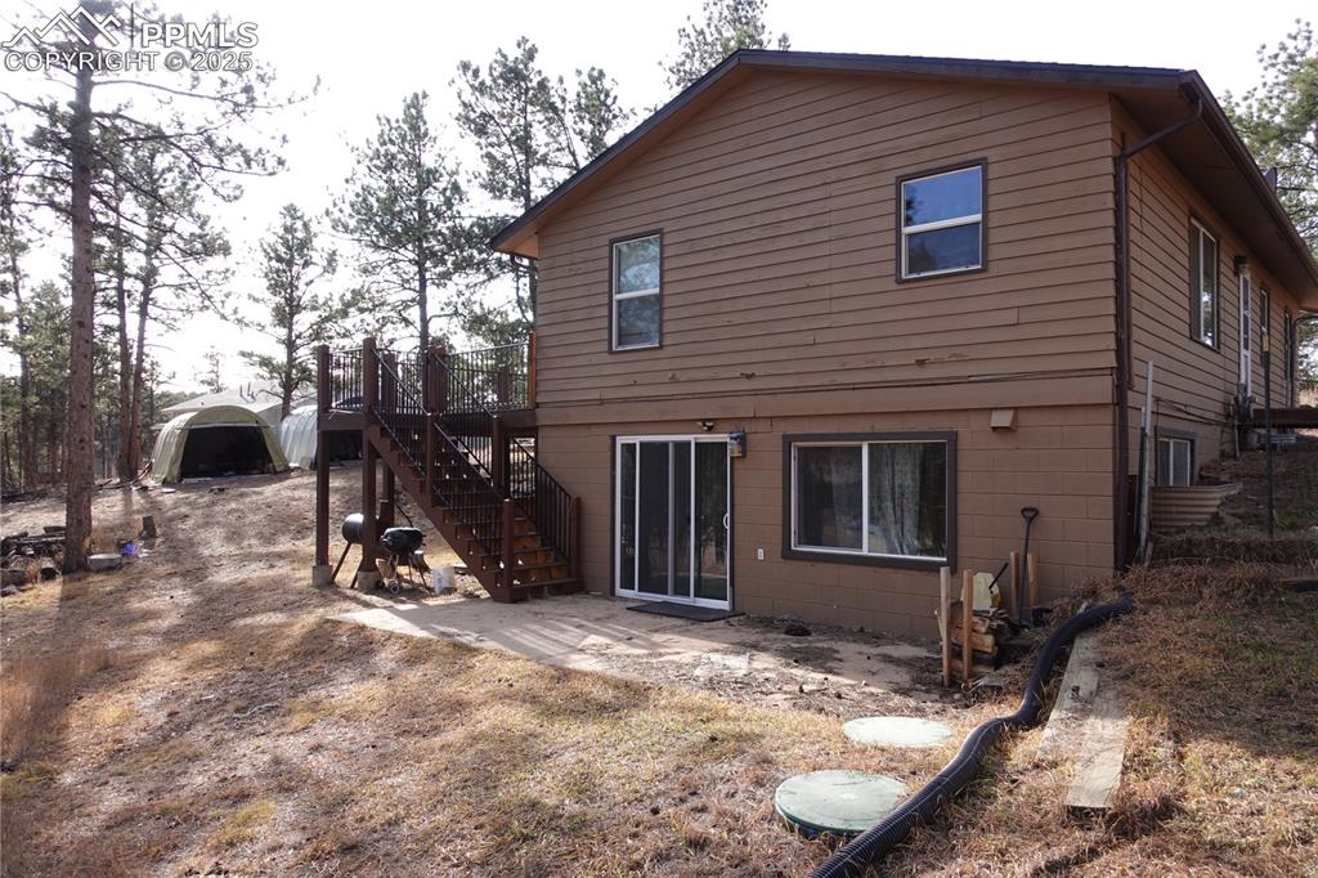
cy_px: 439
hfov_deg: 73.8
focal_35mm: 24
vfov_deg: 53.1
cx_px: 659
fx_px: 878
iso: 125
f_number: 1.8
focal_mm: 9.4
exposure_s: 1/125
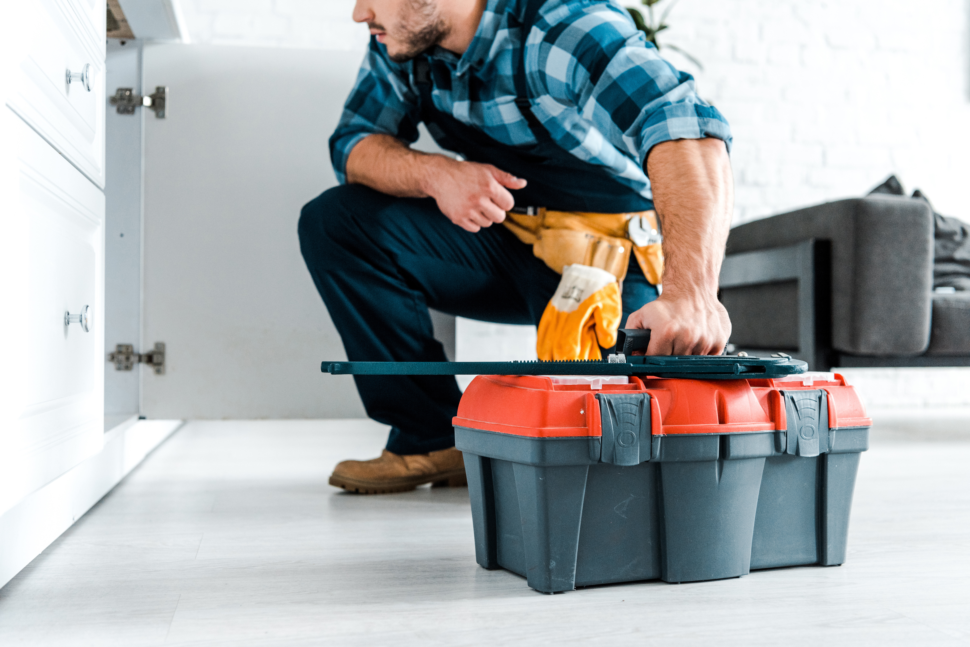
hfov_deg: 44.5
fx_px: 1186
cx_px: 485
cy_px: 324
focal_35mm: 44
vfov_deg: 30.5
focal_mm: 44
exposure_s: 1/125
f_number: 3.5
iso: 800
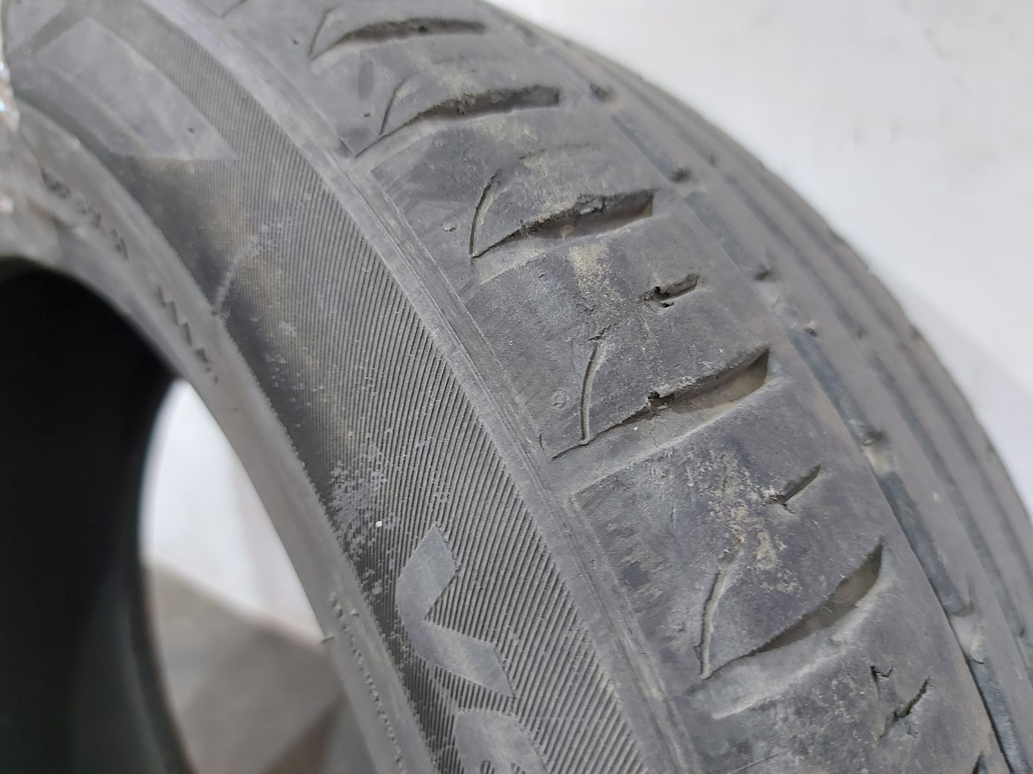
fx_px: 716
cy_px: 387
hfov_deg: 71.6
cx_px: 516
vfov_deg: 56.8
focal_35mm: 24
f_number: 1.8
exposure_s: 1/25
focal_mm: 5.23
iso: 250
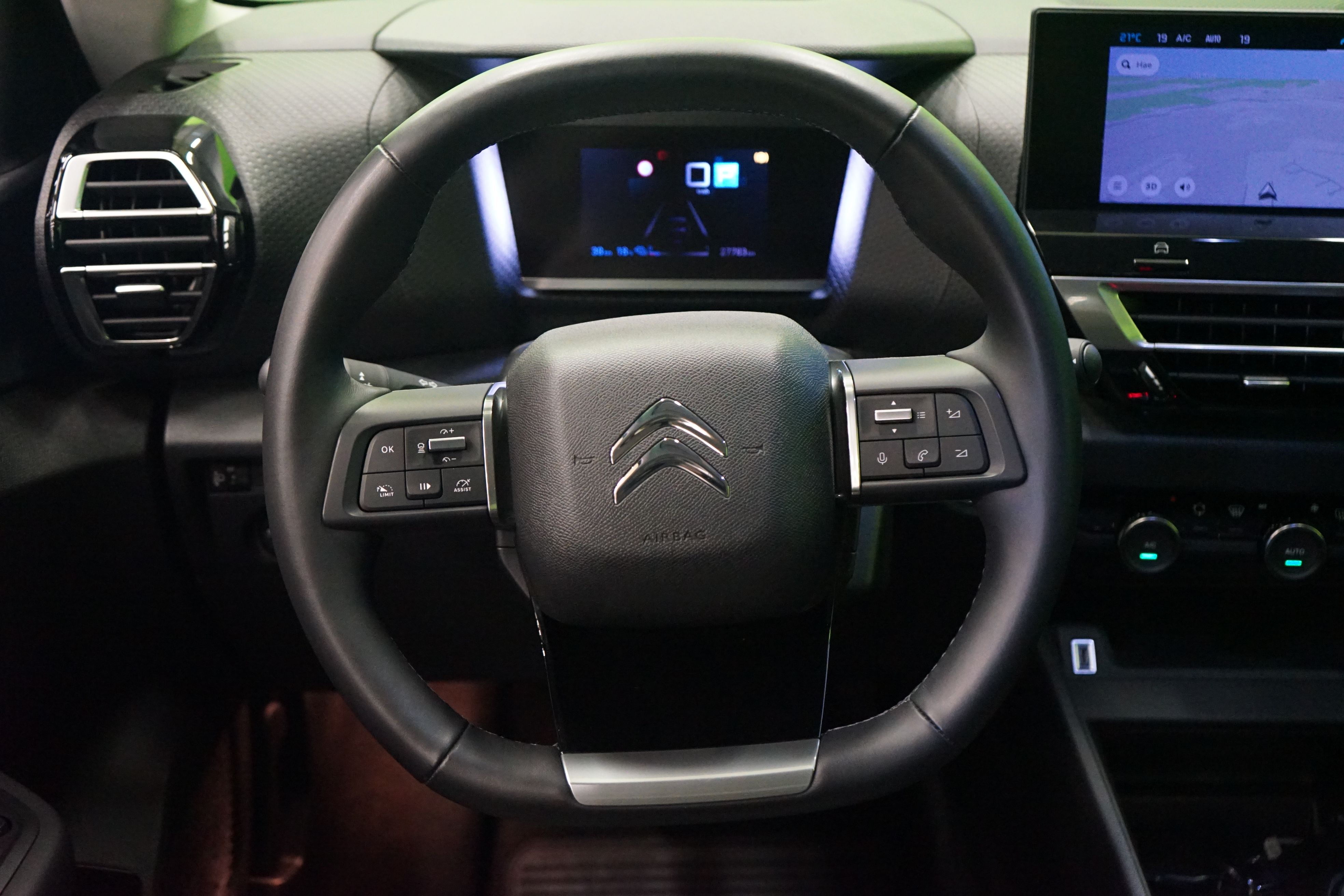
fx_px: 1717
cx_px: 672
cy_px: 448
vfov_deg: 29.2
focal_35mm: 46
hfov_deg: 42.7
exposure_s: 1/20
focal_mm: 46
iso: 6400
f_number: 4.5
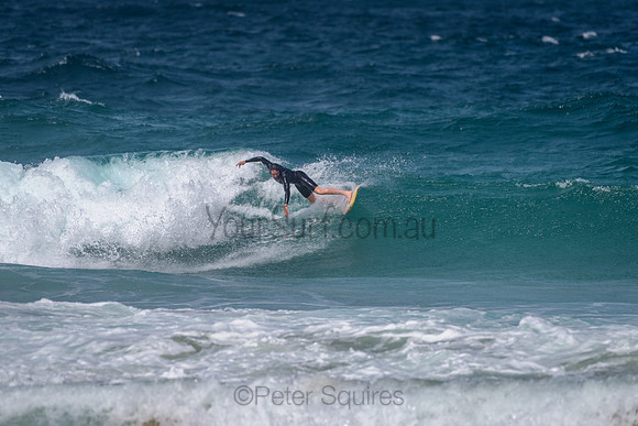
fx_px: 10872
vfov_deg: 2.2
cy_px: 180
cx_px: 342
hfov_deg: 3.4
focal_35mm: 613
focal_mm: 500
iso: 72
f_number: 5.6
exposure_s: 1/2000
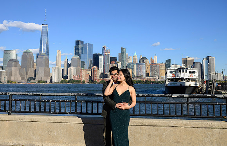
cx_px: 109
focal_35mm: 41
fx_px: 255
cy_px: 60
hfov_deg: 47.9
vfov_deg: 31.7
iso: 64
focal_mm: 34
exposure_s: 1/500
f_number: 5.6
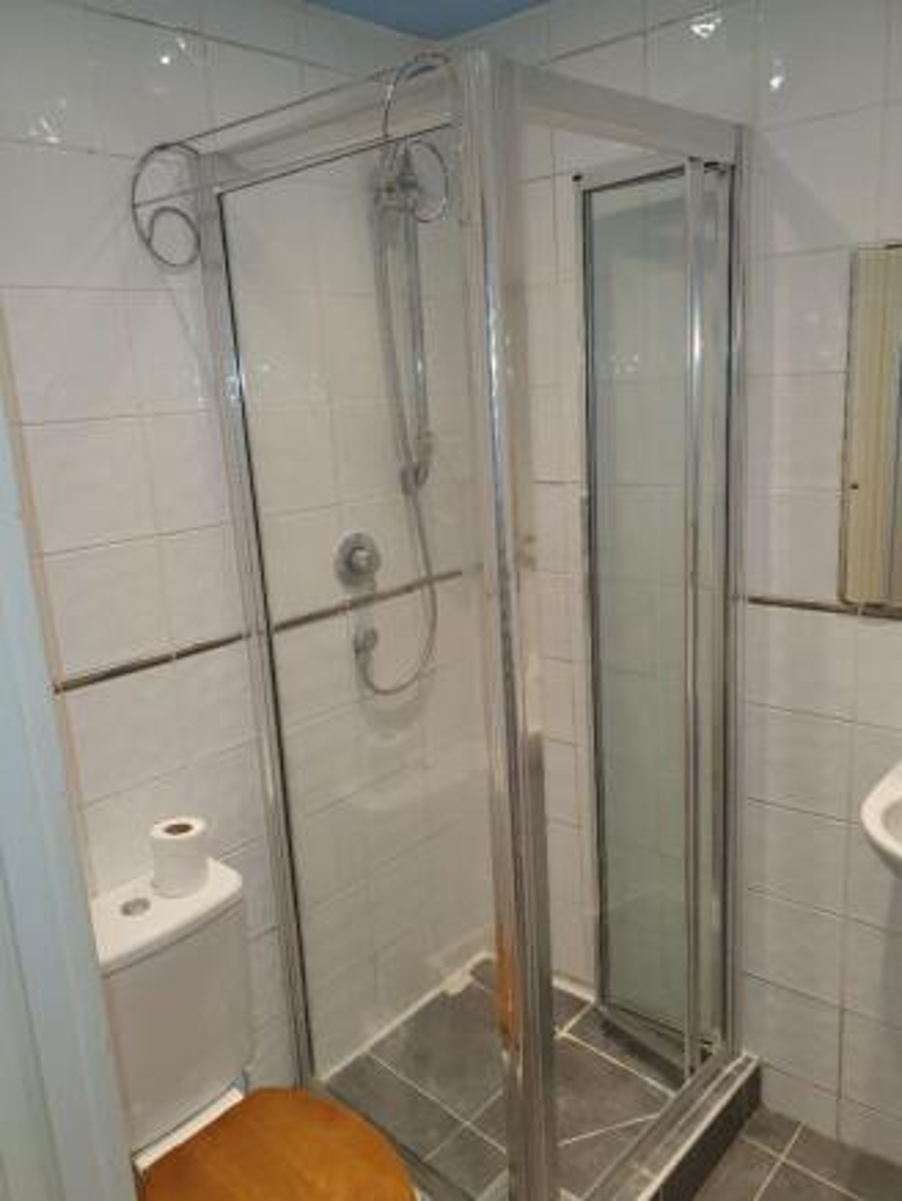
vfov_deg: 67.3
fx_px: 903
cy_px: 600
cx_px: 451
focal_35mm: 26
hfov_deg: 53.1
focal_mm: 4.32
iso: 50
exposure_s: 1/50
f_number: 2.4
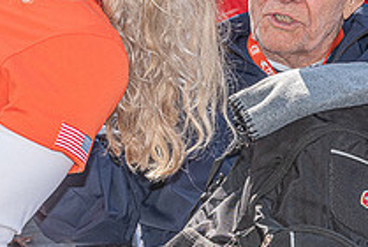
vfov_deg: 9.5
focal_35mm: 144
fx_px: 1474
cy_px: -1
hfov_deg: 14.1
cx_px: 319
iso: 500
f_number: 9
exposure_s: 1/250
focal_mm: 52
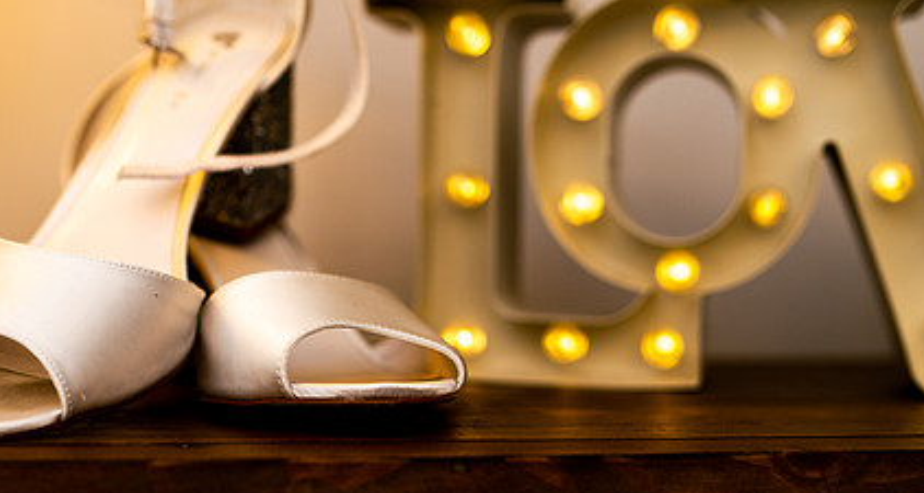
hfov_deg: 35.8
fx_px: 1428
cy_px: 328
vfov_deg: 19.5
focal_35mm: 59
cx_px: 385
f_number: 2.2
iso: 100
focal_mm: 35
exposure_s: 1/250
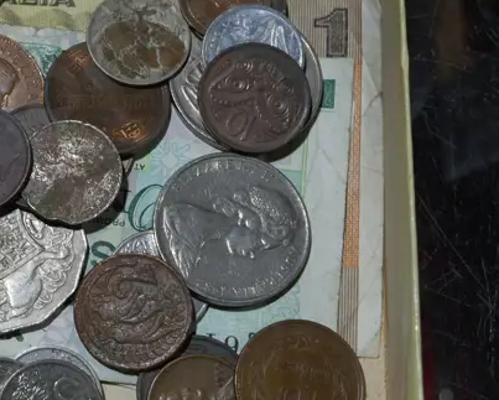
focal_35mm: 119
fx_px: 1759
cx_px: -97
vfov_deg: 13.0
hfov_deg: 15.6
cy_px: 203
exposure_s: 1/100
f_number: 5.2
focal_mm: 24
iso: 200
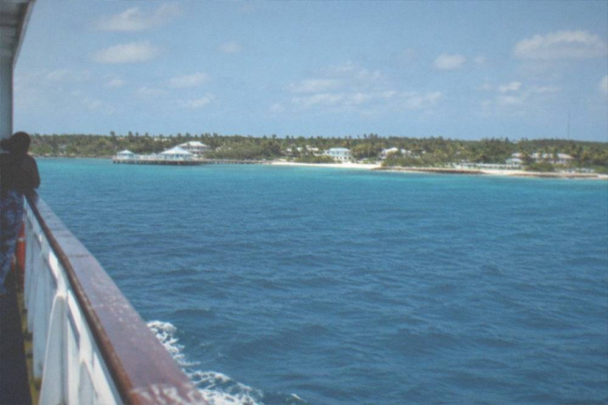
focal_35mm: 40
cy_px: 202
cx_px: 304
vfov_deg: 33.4
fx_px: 675
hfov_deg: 48.5
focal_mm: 40
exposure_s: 1/200
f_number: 11
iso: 400
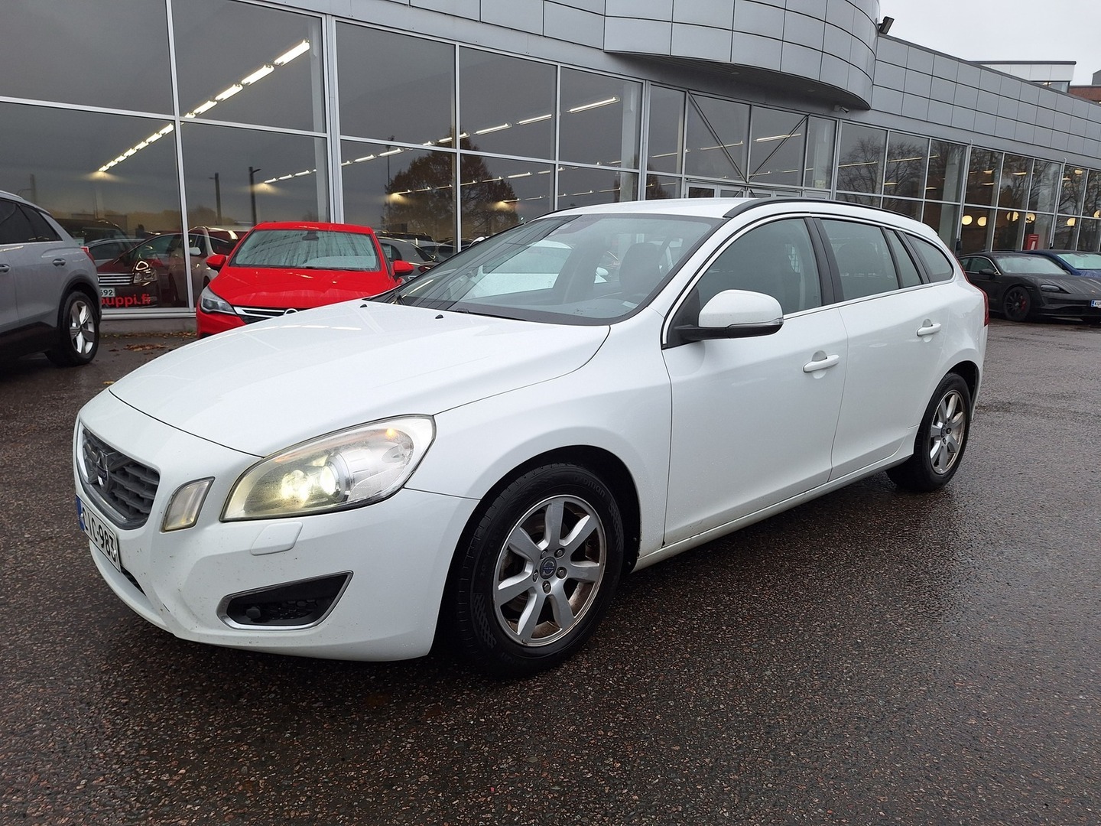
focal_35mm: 23
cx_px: 550
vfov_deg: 58.9
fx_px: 732
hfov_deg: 73.9
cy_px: 413
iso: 40
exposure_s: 1/203
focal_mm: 5.54
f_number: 1.8
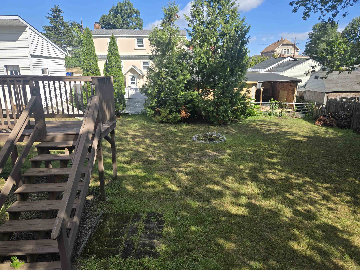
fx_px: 239
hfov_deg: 73.9
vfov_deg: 58.9
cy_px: 135
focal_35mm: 23
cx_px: 180
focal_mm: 5.4
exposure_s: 1/1354
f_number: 1.8
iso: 25
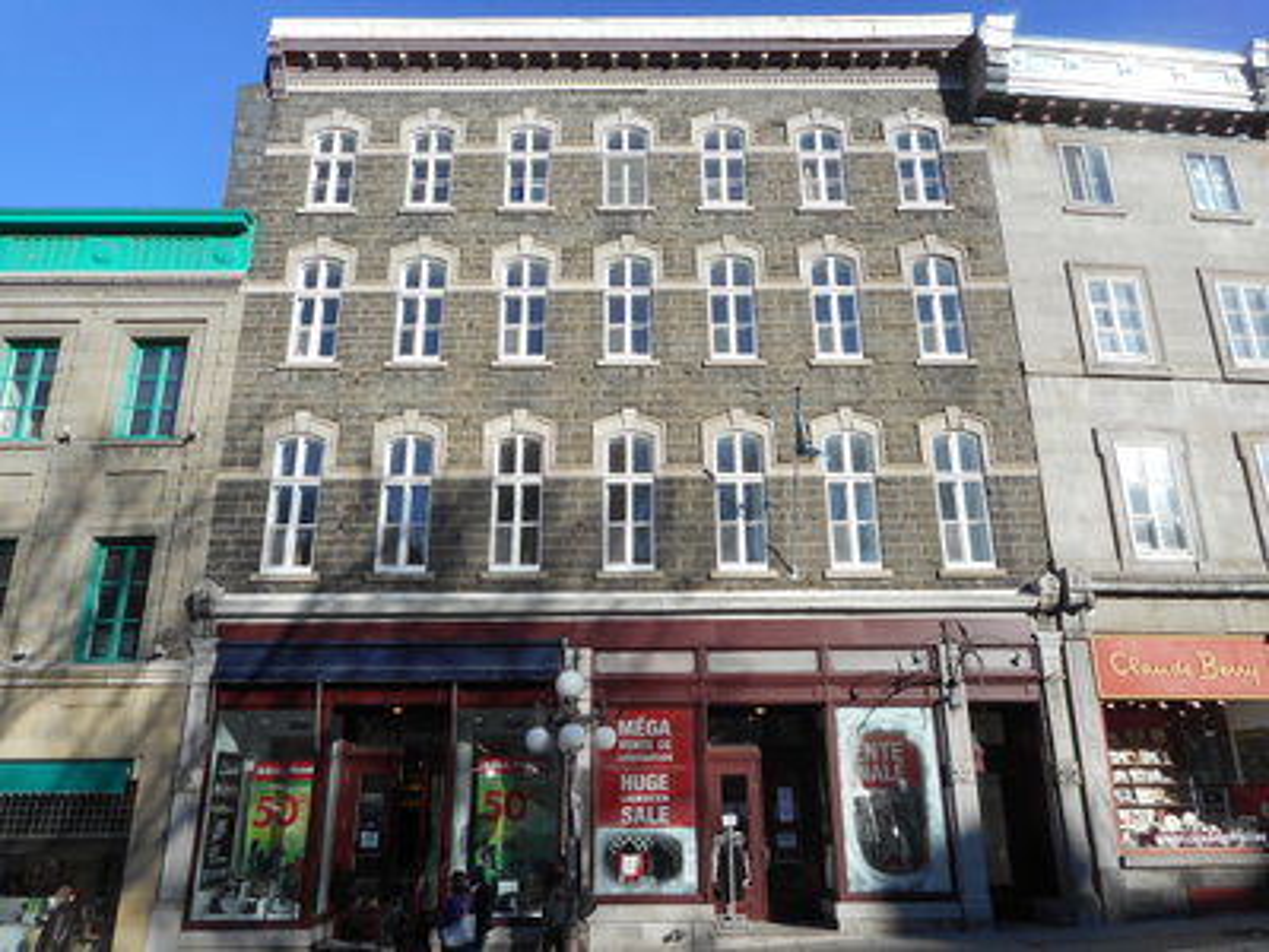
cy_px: 476
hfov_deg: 69.4
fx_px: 916
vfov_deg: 54.9
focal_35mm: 25
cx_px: 634
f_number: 3.7
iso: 80
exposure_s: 1/640
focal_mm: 4.5
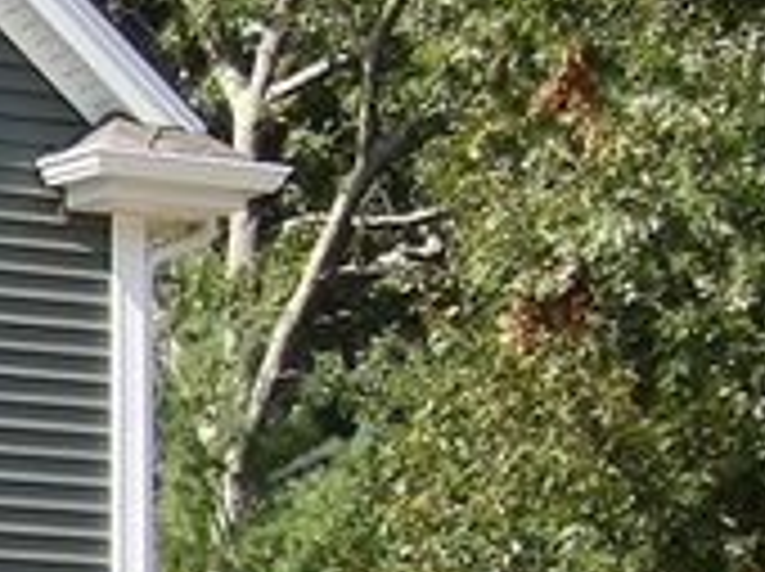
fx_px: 5186
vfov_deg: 6.3
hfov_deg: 8.0
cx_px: -801
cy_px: 640
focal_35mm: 235
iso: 100
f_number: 3.2
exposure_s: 1/573
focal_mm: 7
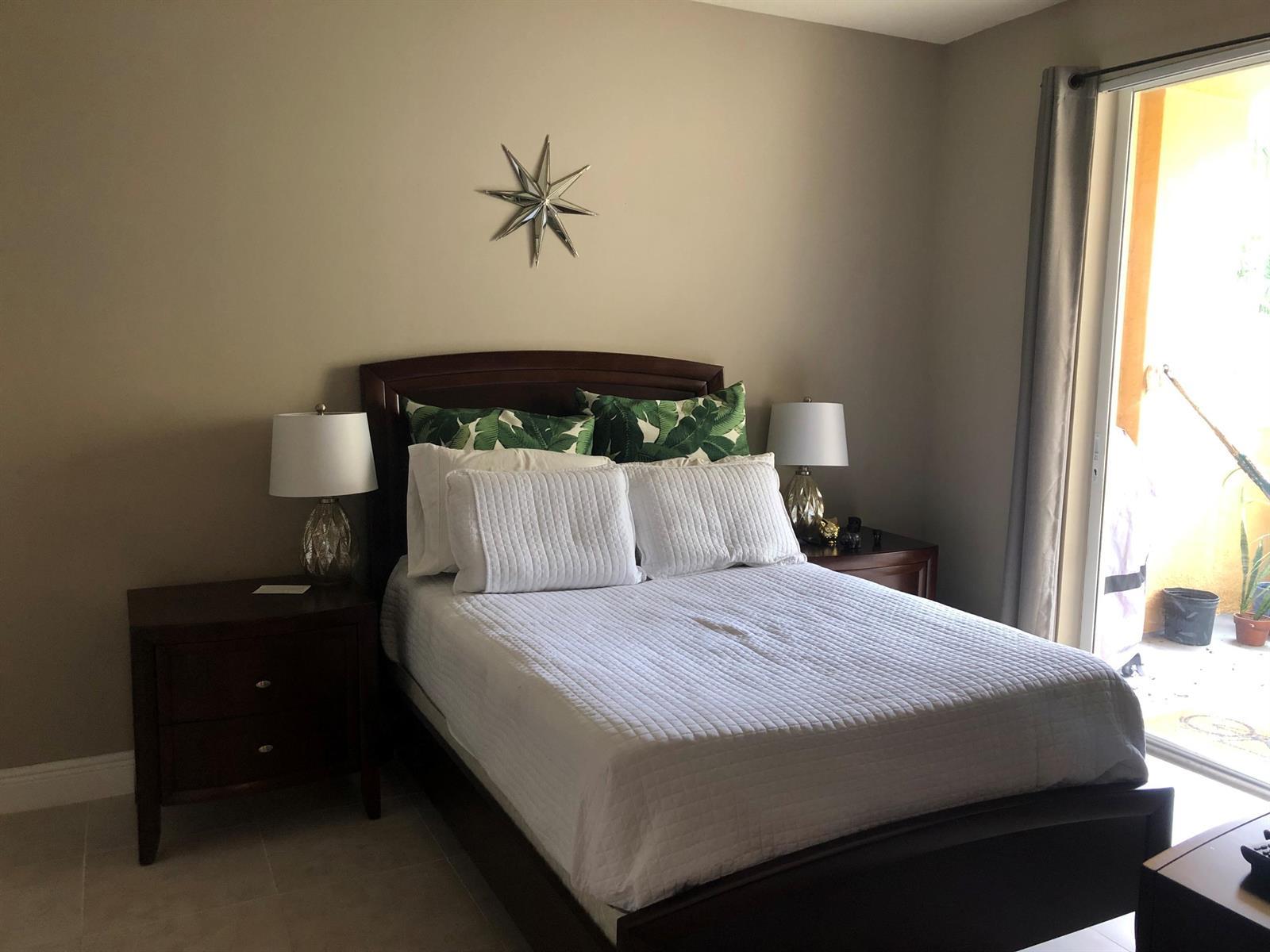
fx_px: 1027
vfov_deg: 49.7
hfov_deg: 63.4
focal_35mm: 28
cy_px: 476
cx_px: 635
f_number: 1.8
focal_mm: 3.99
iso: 40
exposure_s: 1/20
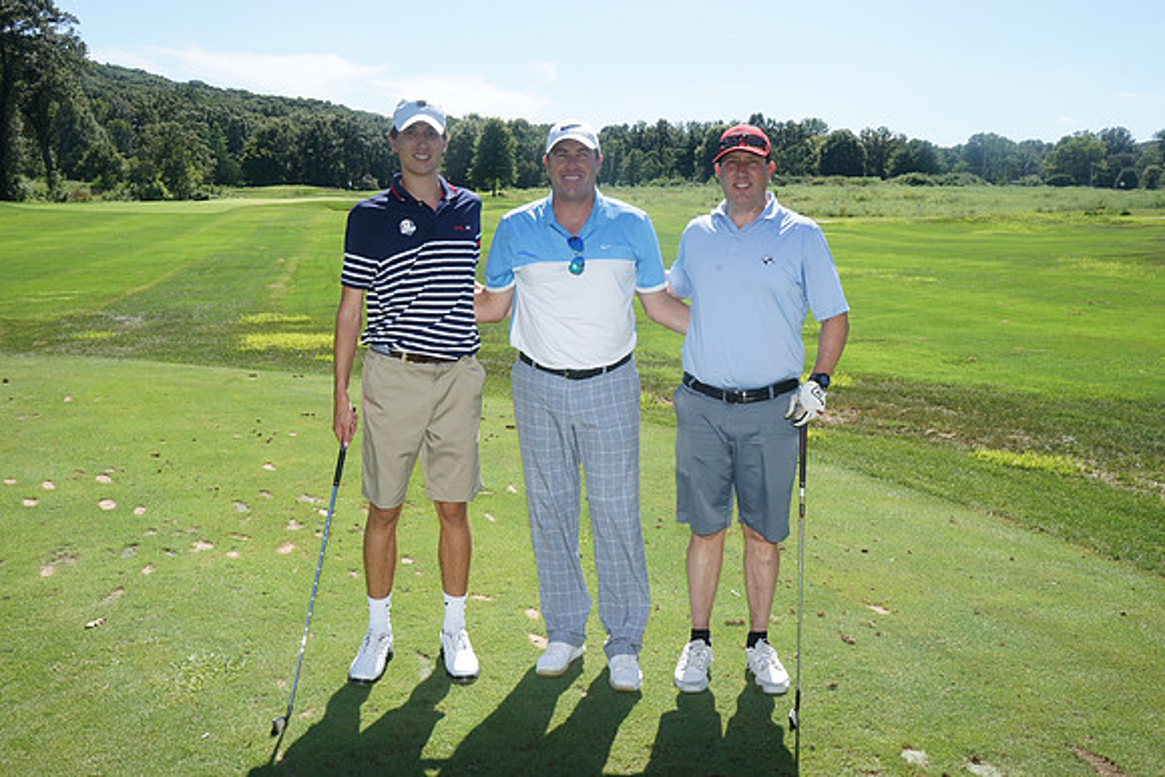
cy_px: 388
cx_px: 582
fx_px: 1198
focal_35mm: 37
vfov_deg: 36.0
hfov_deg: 51.9
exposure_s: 1/250
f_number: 18
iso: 800
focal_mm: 37
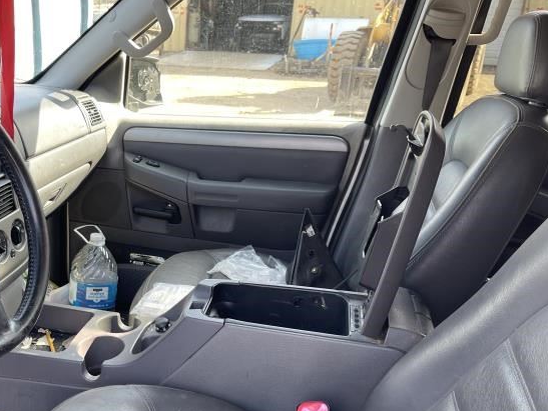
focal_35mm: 38
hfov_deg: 47.8
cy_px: 251
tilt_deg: -20.5
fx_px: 602
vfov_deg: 37.6
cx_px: 165
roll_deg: -0.8
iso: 40
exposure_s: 1/121
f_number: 1.6
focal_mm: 5.1
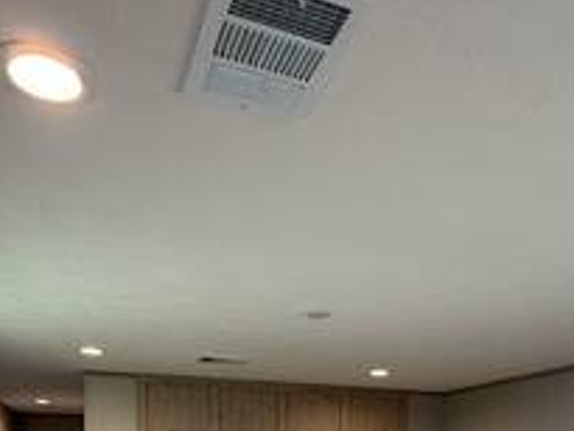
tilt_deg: -4.8
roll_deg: -1.7
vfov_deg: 33.2
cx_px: 308
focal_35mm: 35
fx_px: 581
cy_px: 518
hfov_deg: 52.6
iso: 200
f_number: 2.2
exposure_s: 1/120
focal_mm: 2.22
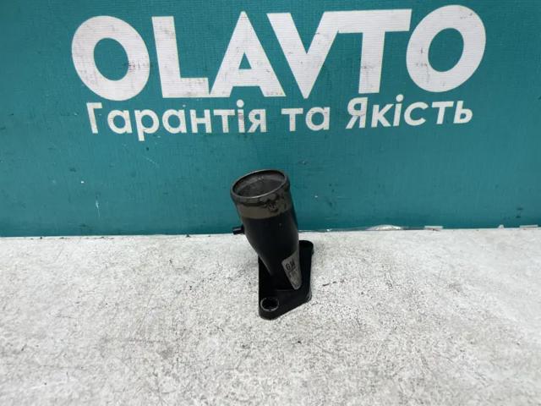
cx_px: 270
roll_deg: +2.8
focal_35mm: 26
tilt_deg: -28.3
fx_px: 406
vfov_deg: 53.1
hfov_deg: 67.3
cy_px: 203
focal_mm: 4.2
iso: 125
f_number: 1.6
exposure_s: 1/100
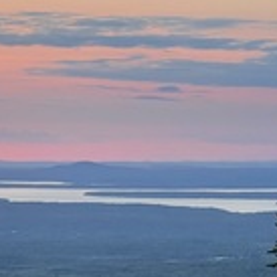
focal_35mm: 175
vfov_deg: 9.9
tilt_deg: -5.0
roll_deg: -0.6
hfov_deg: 9.8
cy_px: 299
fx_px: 1584
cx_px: -111
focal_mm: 6
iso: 50
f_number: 2
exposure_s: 1/99
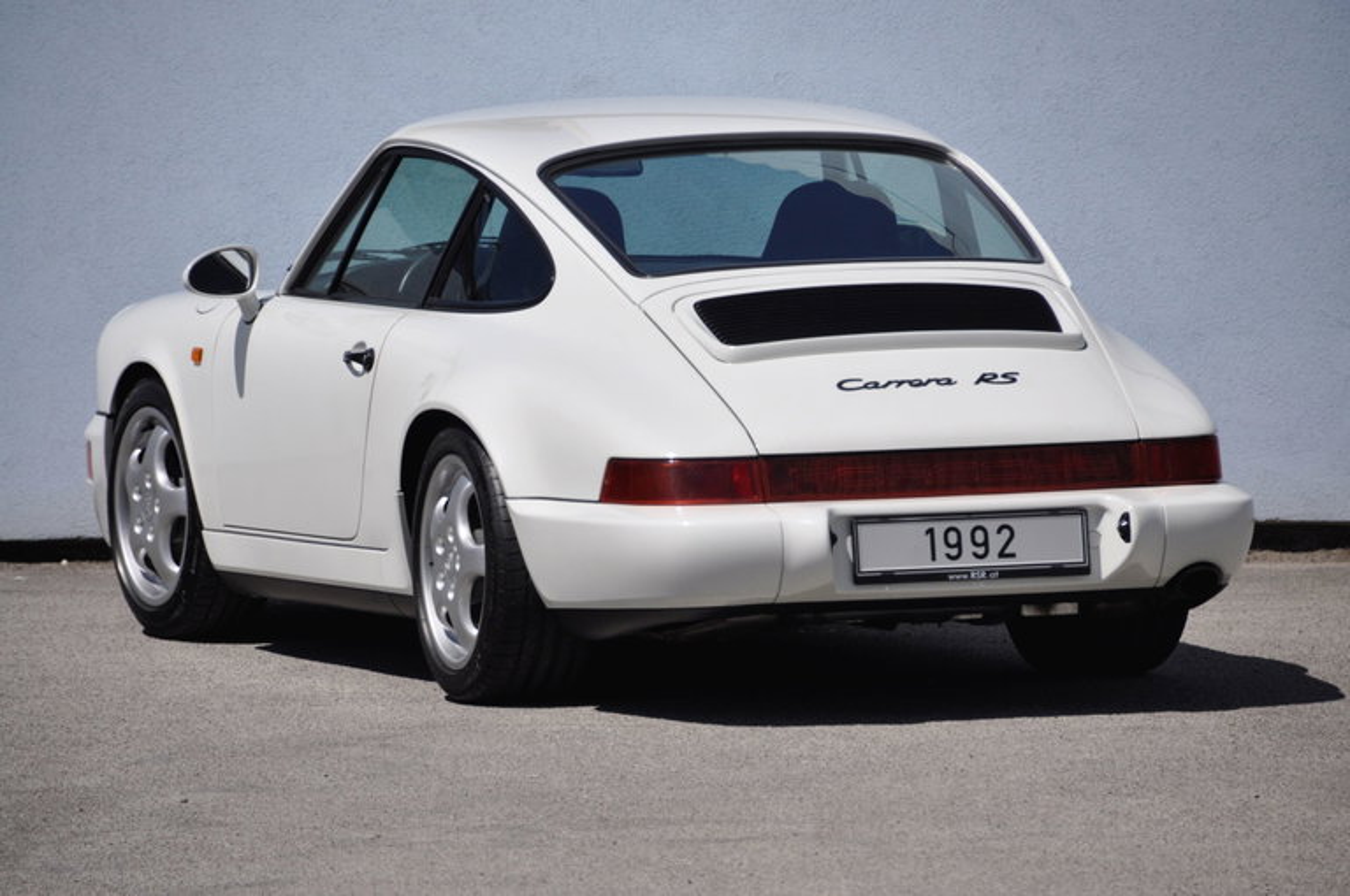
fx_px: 10955
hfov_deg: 7.1
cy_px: 448
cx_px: 675
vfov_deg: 4.7
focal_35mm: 292
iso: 500
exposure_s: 1/2000
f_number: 6.3
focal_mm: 195
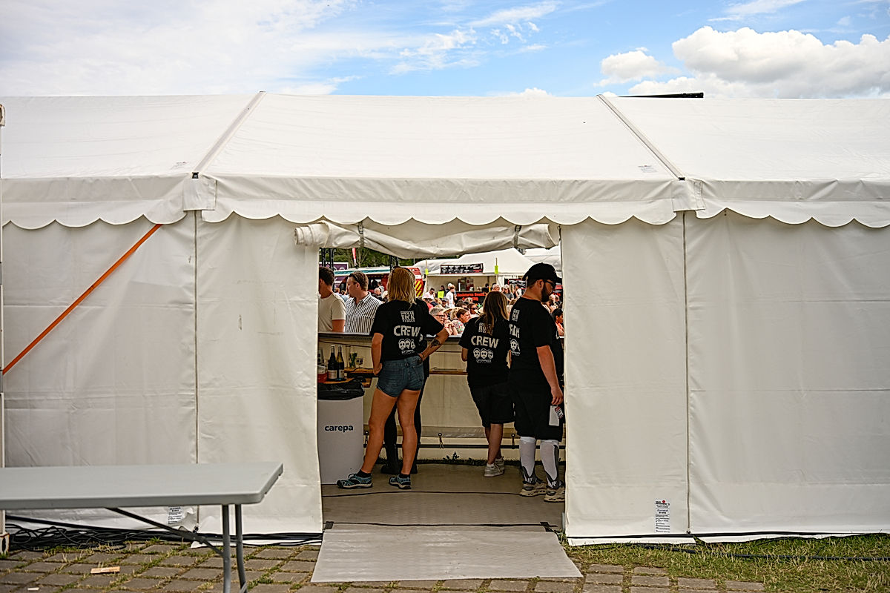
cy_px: 296
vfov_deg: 32.6
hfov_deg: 47.4
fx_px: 1014
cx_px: 445
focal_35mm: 41
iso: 160
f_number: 2.8
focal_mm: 41
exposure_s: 1/2000
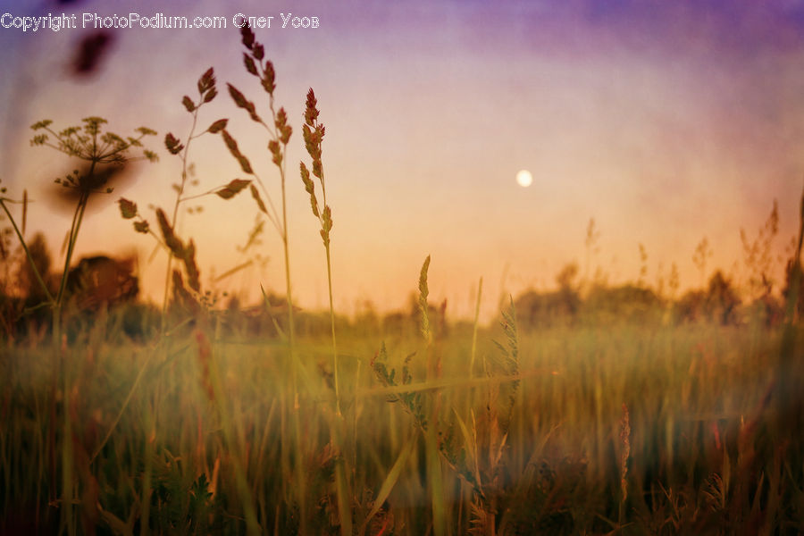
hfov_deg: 46.4
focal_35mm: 42
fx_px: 938
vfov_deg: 31.9
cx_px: 402
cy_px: 268
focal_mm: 28
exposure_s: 1/60
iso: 200
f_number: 4.5
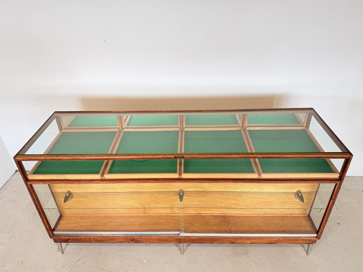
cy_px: 136
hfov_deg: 71.6
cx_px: 182
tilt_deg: -31.3
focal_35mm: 24
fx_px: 252
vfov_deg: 56.8
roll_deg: +1.4
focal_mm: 6.76
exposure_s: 1/121
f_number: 1.78
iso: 64
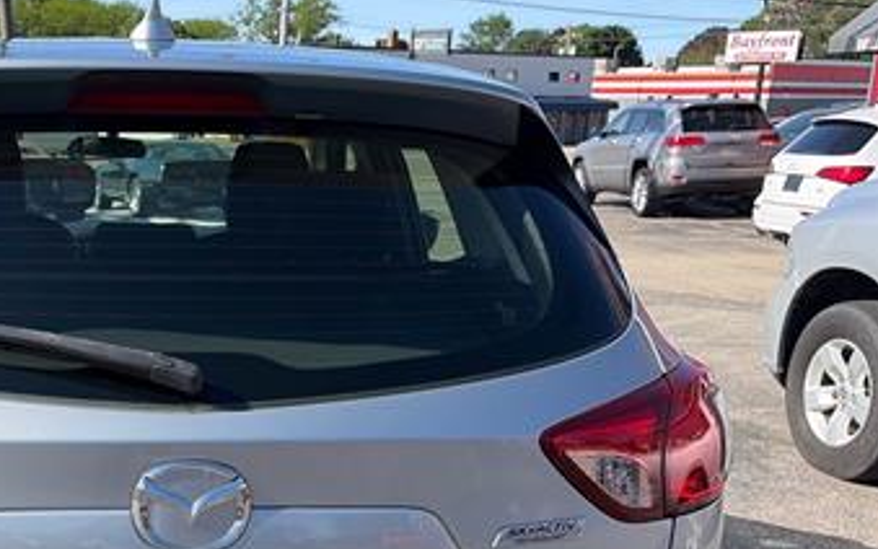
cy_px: 476
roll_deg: +0.2
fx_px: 1244
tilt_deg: -17.9
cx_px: 192
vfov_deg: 24.3
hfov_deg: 37.6
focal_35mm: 52
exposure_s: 1/2865
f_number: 1.6
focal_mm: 5.96
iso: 64
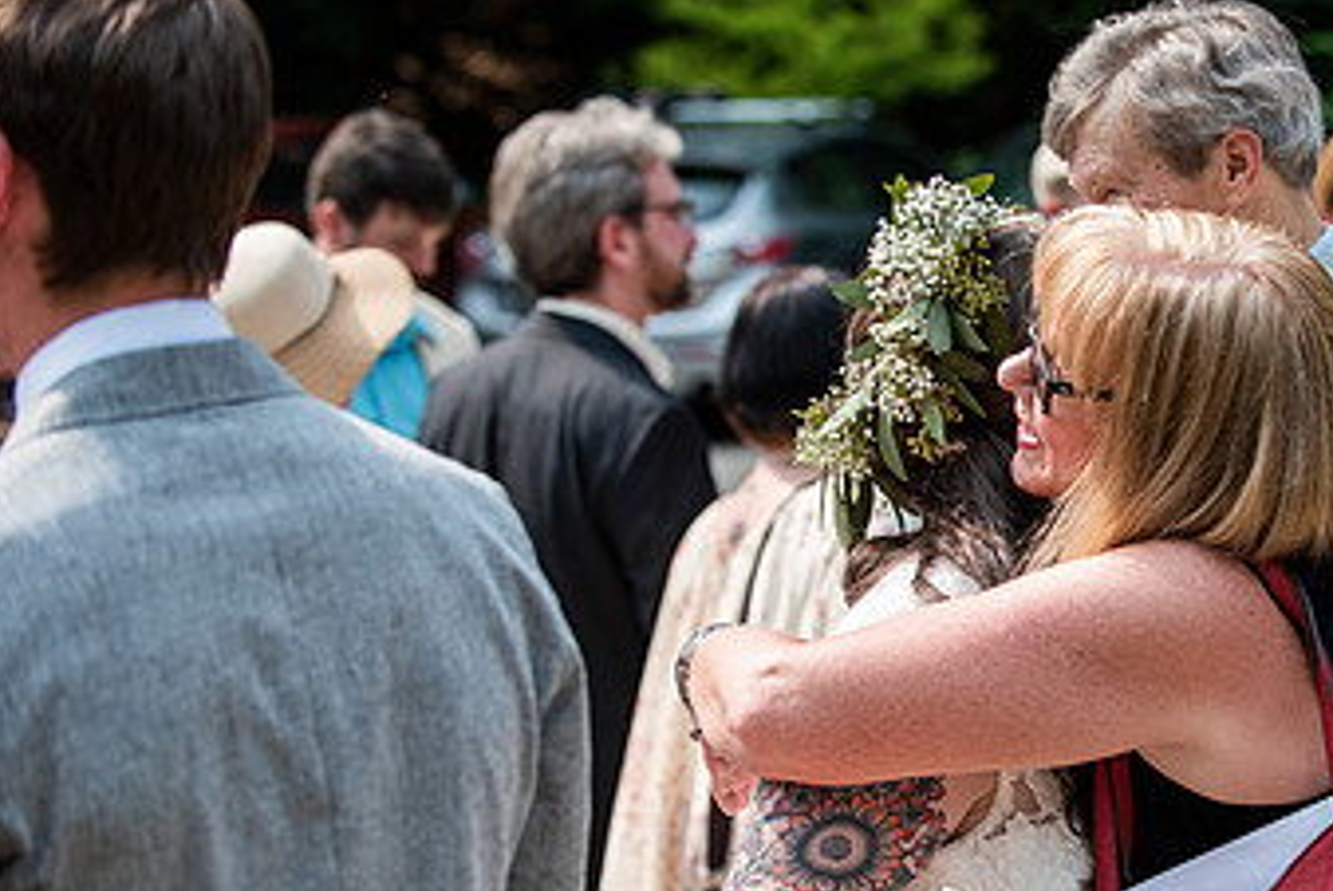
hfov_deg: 16.9
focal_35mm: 120
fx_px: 4447
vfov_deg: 11.4
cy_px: 526
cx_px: 1128
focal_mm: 70
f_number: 3.5
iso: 400
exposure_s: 1/2000
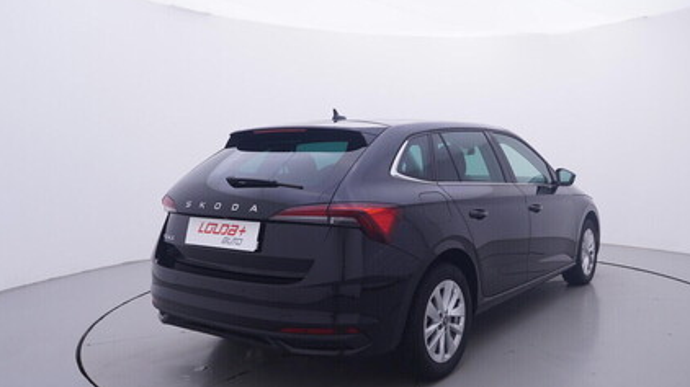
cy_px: 189
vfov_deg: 38.1
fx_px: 561
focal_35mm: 31
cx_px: 442
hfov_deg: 62.1
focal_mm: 15
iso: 200
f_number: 5
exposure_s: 1/80
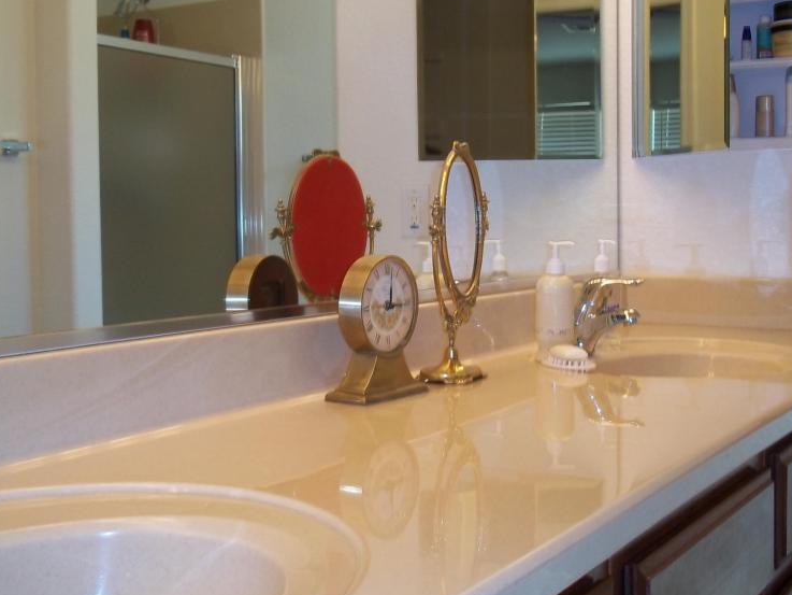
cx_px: 354
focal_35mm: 50
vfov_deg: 29.1
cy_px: 241
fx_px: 1144
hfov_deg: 38.1
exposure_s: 1/30
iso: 80
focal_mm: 6.5
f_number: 3.1
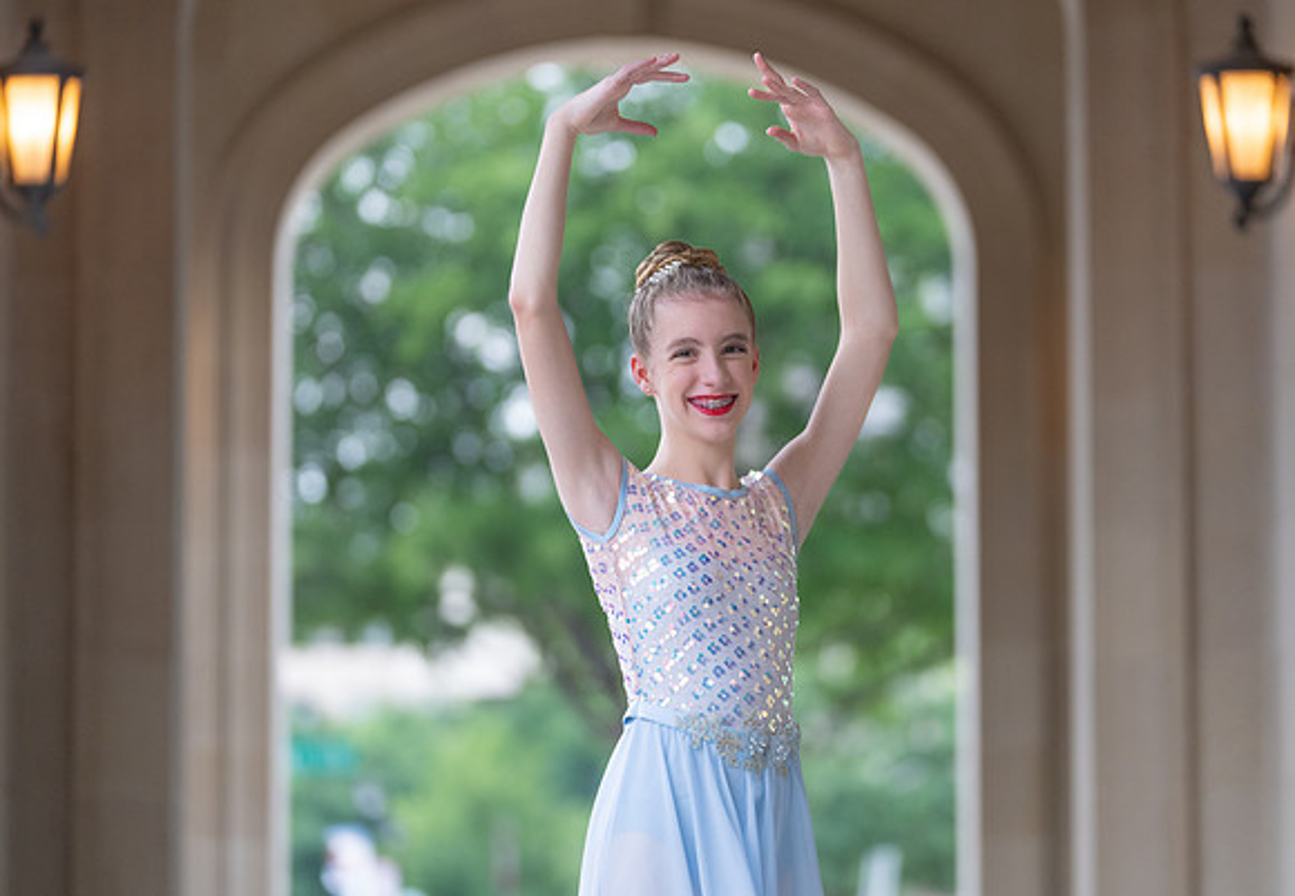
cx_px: 670
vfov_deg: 9.6
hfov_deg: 13.8
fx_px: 5337
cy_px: 451
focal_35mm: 147
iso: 640
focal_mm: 134
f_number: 2.8
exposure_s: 1/320
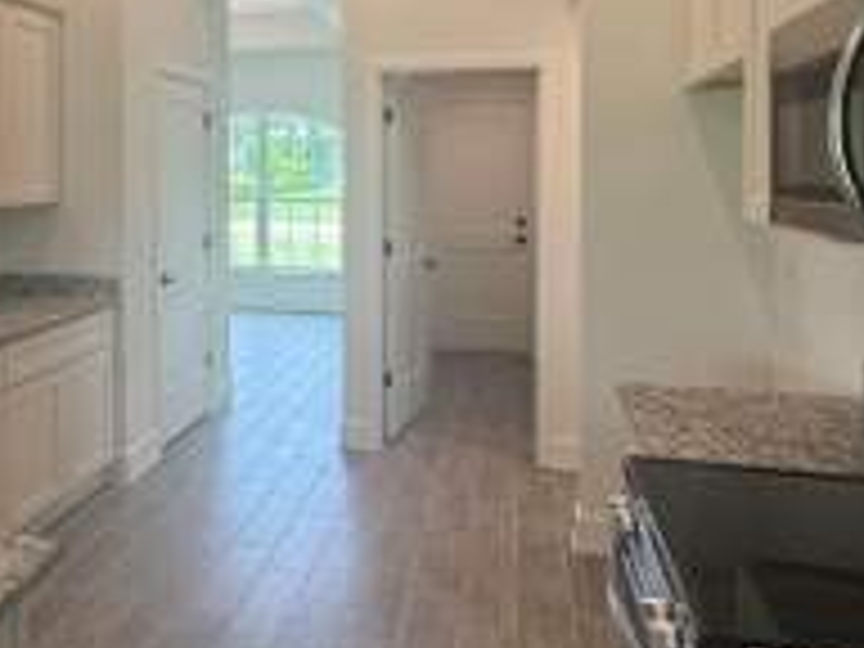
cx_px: 238
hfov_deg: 50.9
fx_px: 874
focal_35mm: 35
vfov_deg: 39.9
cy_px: 189
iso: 100
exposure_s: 1/120
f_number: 2.2
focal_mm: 2.22
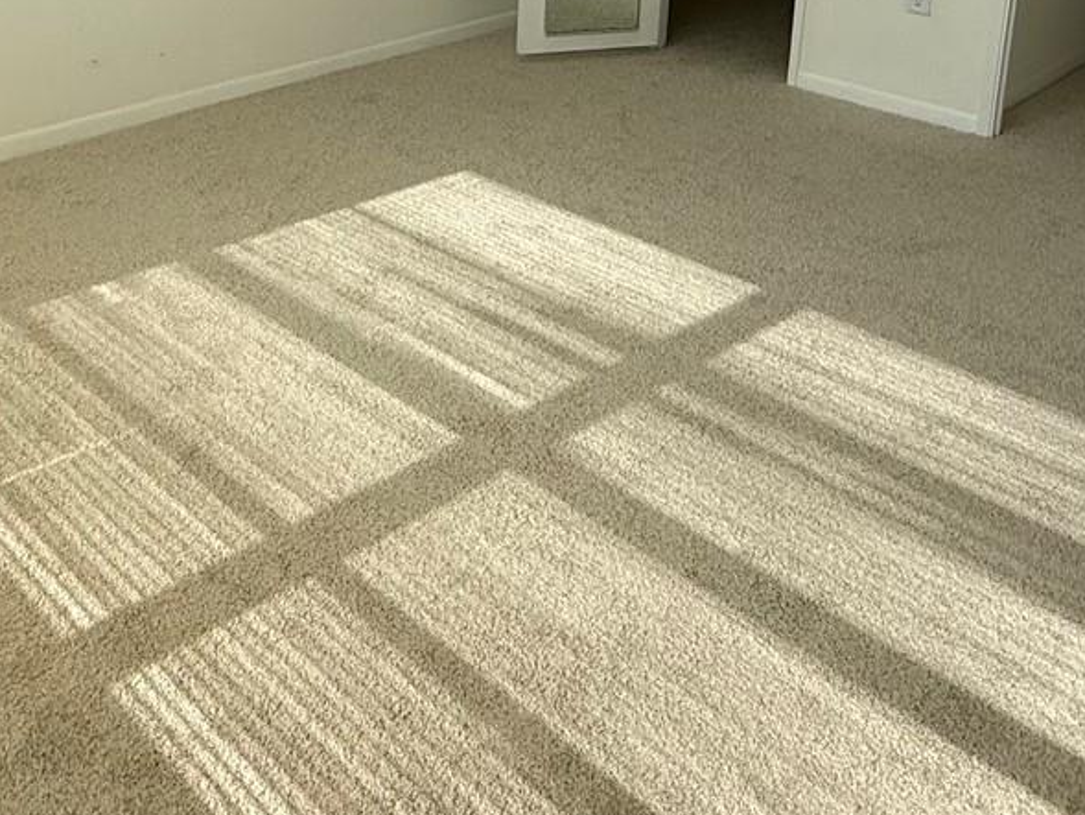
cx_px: 426
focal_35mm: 38
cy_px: -28
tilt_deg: -11.2
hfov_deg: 48.6
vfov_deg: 33.9
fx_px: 1191
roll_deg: -0.5
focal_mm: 2.22
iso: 50
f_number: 2.2
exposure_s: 1/535
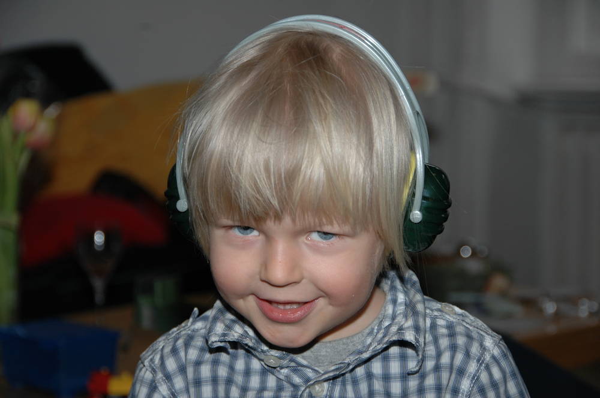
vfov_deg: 11.4
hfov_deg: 17.1
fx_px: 1997
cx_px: 300
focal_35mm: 120
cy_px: 199
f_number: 5.3
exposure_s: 1/60
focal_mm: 80
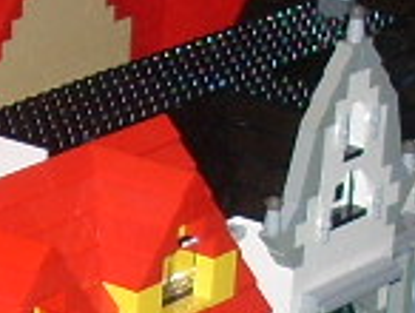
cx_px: 17
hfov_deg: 7.6
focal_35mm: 259
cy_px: 452
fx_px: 3110
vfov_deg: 5.7
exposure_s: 1/60
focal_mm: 6.2
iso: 64
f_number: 2.8
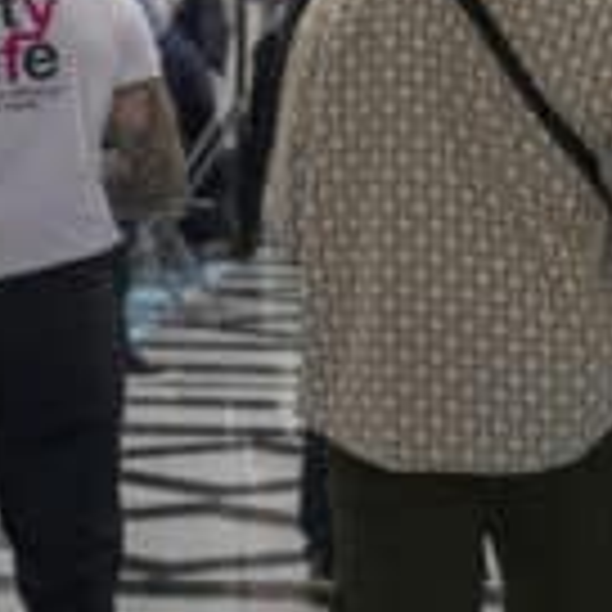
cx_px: -608
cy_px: 4
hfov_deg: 7.9
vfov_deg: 8.3
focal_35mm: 211
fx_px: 4220
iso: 2500
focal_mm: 44
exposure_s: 1/160
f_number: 3.5
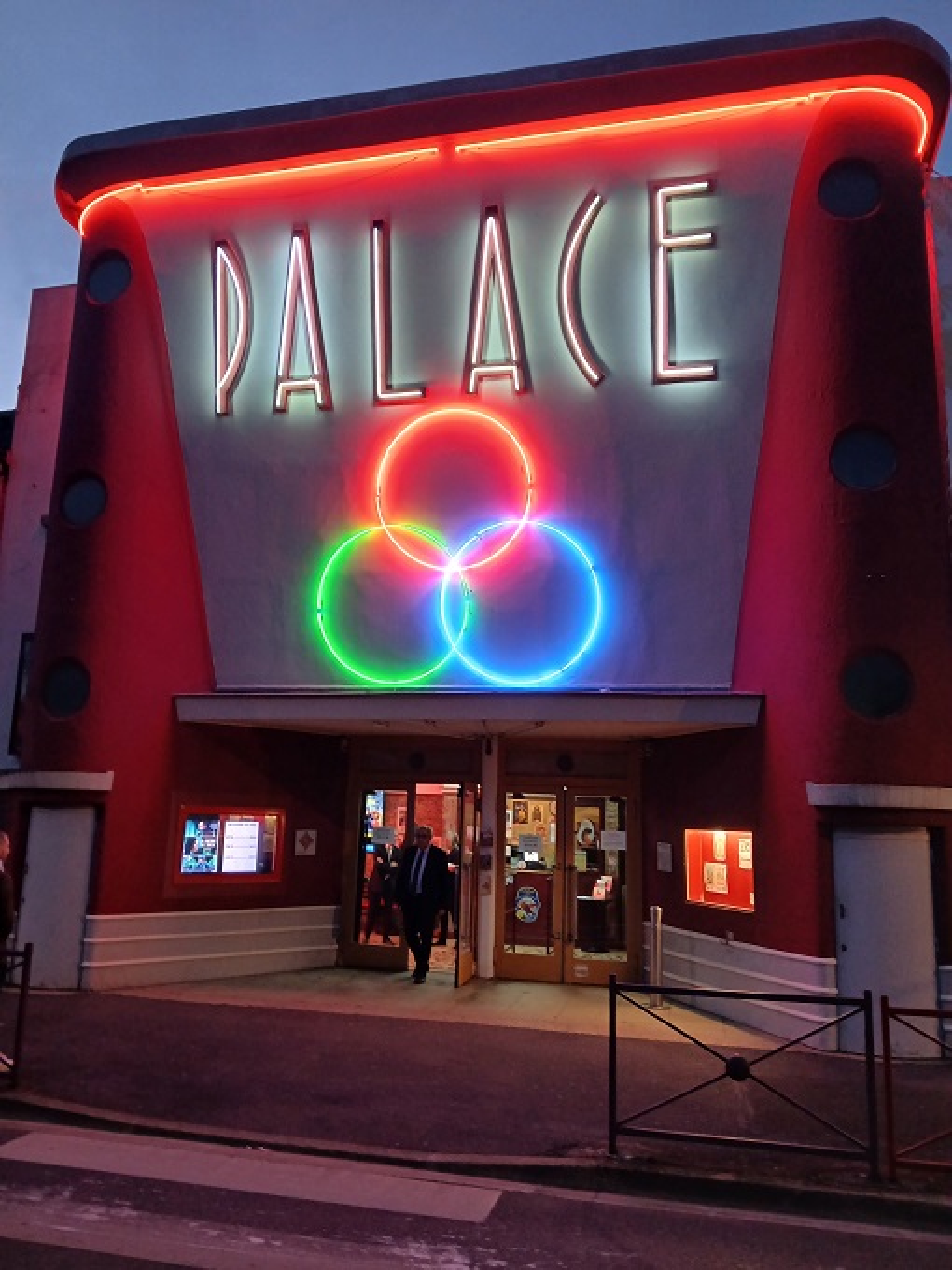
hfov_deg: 53.1
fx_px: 953
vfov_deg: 67.3
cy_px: 635
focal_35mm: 26
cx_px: 476
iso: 250
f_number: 1.8
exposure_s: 1/50
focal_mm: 3.98
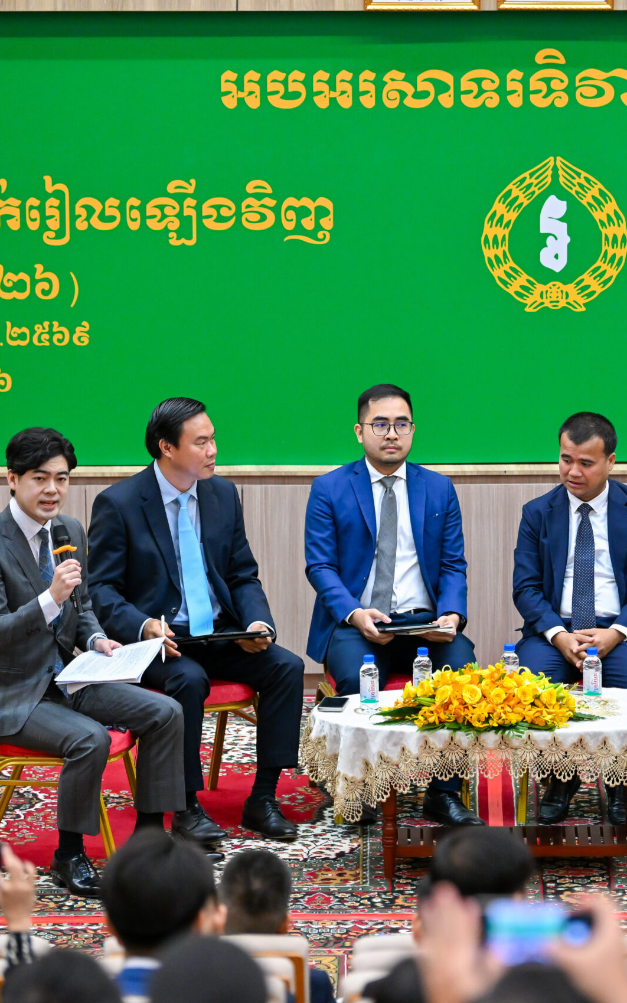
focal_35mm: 215
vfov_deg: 9.8
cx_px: 528
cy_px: 501
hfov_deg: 6.1
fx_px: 5878
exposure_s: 1/320
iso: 2000
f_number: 2.8
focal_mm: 140
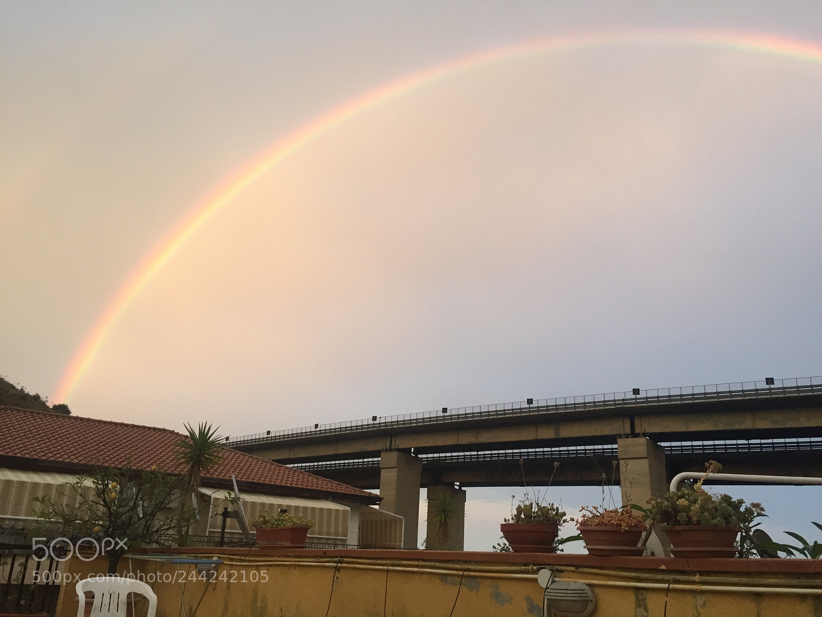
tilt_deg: +19.3
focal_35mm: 29
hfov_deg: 61.7
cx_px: 411
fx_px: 689
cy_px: 308
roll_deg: -3.4
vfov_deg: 48.2
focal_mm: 4.15
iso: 64
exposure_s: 1/33
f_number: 2.2
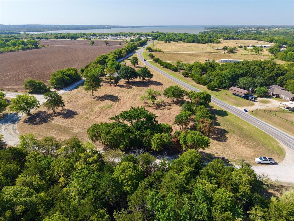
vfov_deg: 56.8
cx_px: 147
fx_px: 204
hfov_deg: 71.6
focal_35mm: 24
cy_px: 110
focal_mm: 8.67
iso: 220
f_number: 1.8
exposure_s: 1/4000
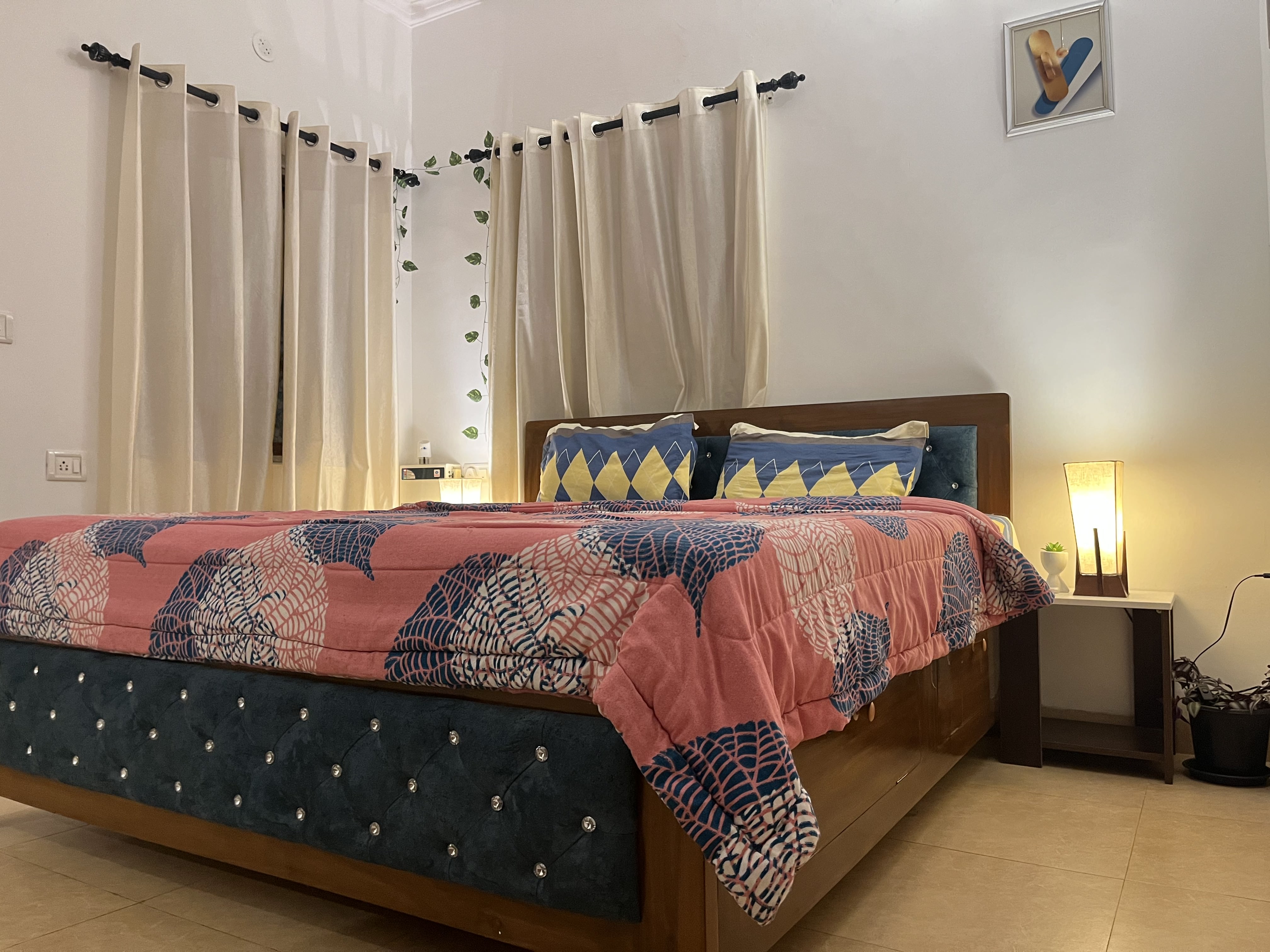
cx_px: 635
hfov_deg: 67.3
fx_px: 954
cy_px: 476
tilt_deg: +1.9
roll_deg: +0.3
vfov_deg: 53.1
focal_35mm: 26
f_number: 1.6
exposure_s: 1/50
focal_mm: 5.1
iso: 500
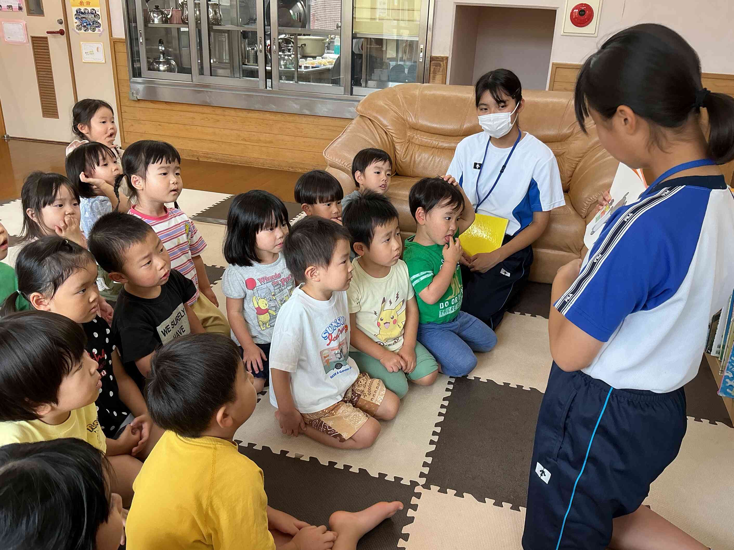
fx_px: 615
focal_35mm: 29
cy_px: 275
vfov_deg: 48.2
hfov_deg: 61.7
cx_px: 367
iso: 40
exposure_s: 1/60
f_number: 1.8
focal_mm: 3
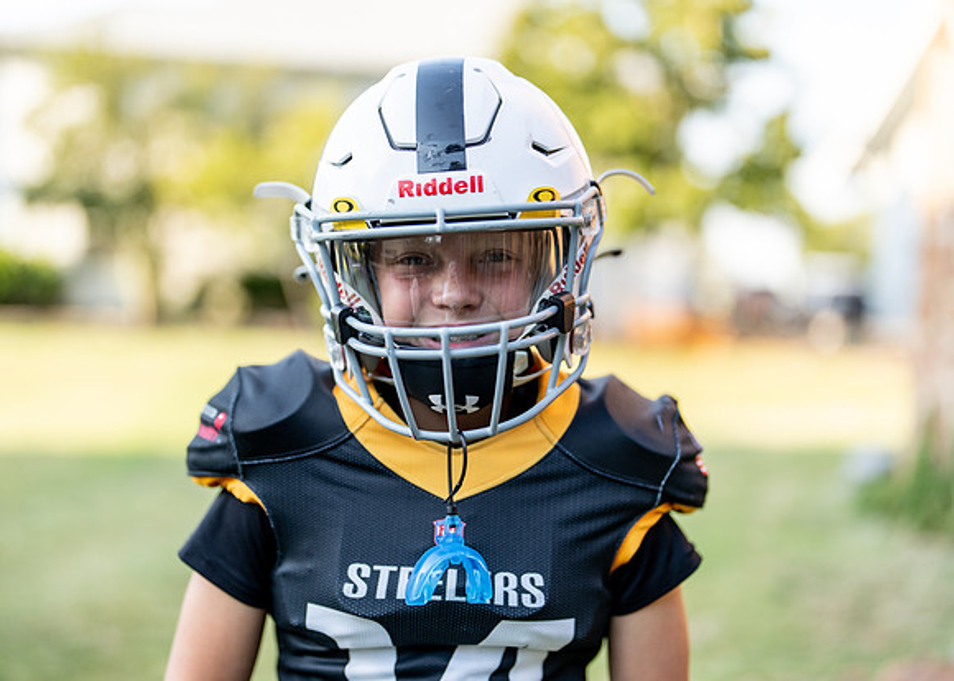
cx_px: 477
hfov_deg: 37.2
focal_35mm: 52
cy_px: 340
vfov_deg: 27.0
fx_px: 1419
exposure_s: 1/1600
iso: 100
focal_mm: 50
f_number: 1.2
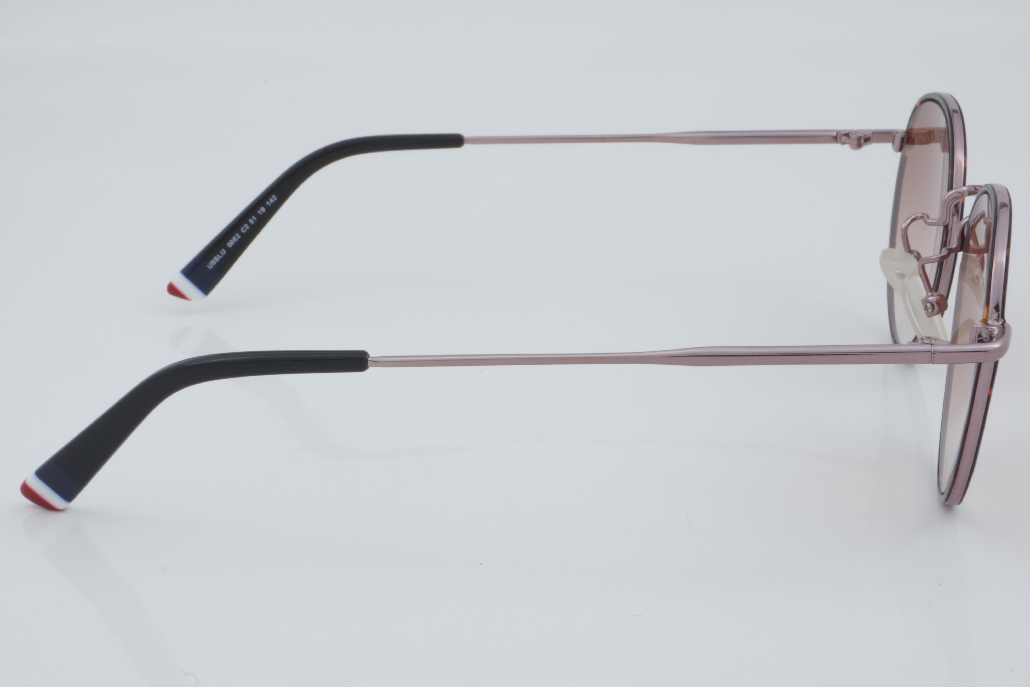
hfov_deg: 27.0
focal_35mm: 75
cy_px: 344
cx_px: 515
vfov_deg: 18.2
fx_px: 2146
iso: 100
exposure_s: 1/3
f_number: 32
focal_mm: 50
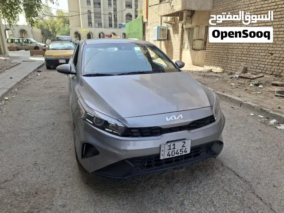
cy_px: 106
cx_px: 142
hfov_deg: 73.9
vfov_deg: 58.9
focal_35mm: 23
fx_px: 189
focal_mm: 5.54
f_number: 1.8
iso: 50
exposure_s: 1/516
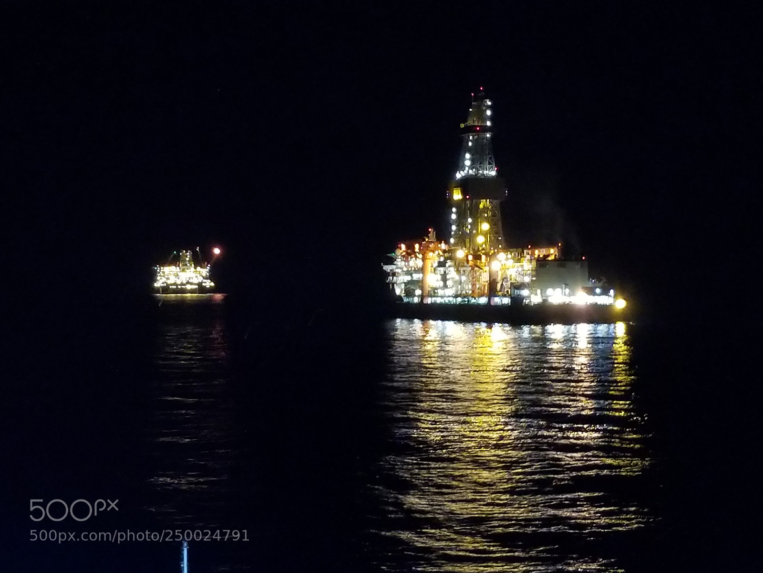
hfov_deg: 67.3
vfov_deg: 53.1
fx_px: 573
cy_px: 286
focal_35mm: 26
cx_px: 382
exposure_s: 1/10
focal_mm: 4.25
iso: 200
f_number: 1.7
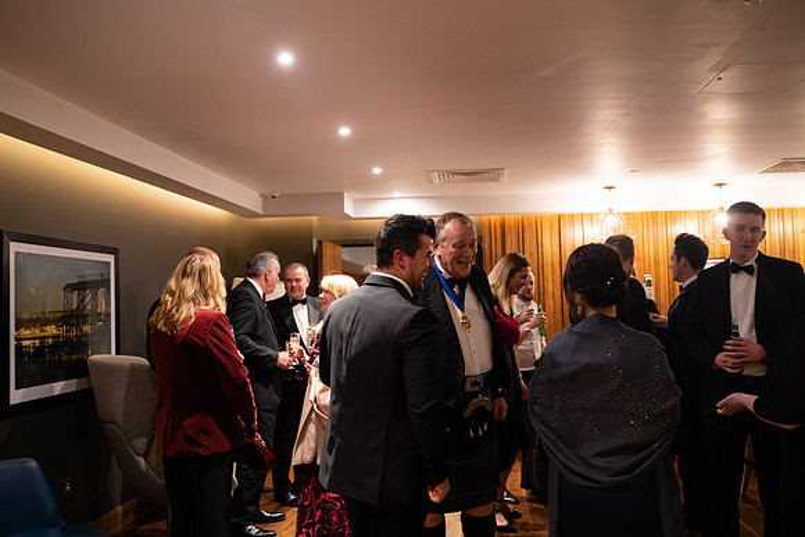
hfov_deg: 62.1
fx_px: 669
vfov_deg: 43.8
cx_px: 402
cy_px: 268
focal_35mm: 30
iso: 1250
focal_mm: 28
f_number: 2.8
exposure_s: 1/60
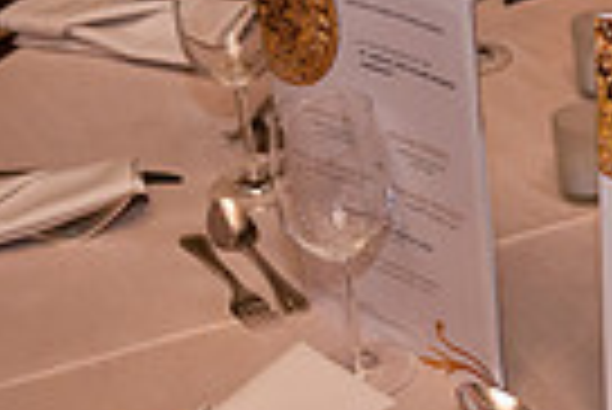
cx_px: 785
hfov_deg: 15.8
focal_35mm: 123
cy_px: 153
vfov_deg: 11.2
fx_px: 2093
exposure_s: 1/200
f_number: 3.2
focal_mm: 28
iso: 1600
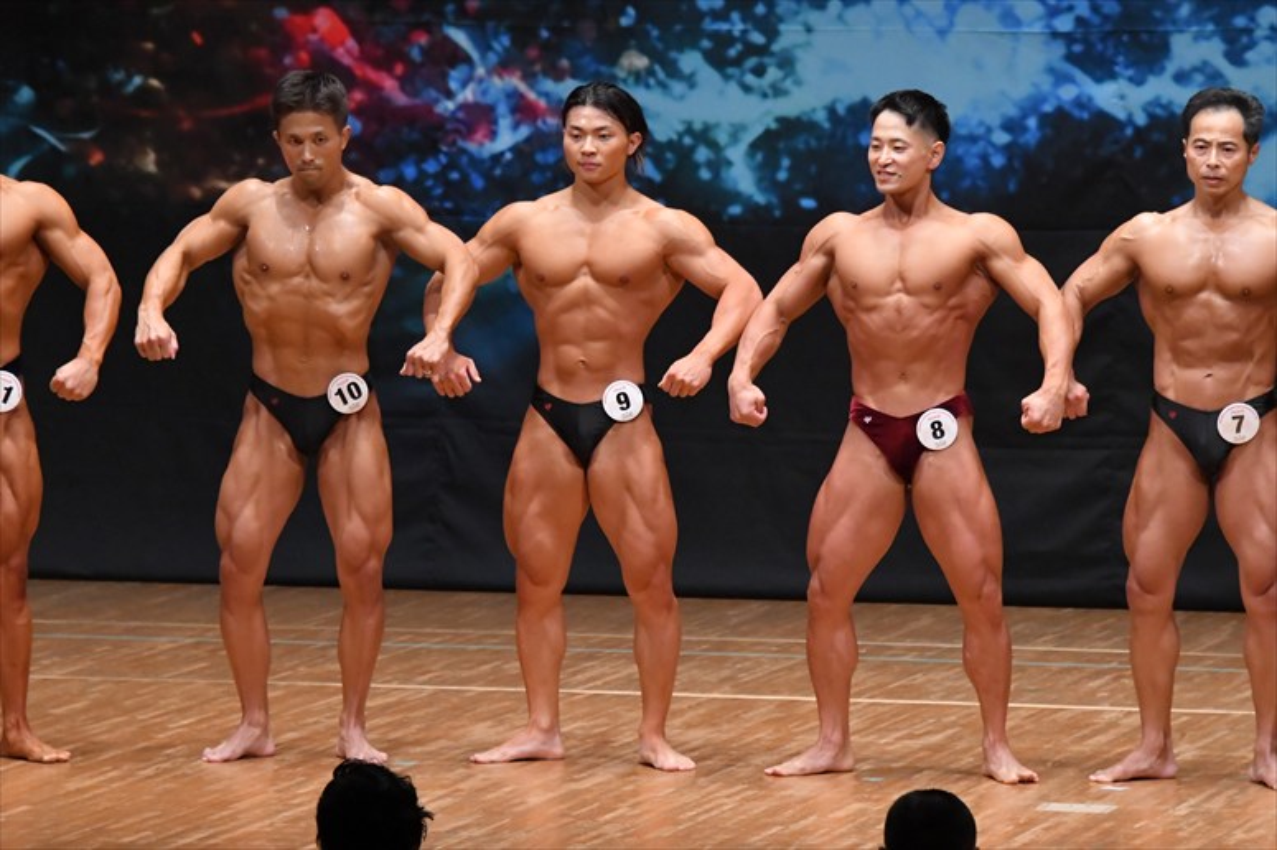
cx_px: 638
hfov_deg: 7.6
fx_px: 9573
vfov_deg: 5.1
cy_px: 425
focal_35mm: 270
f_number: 5.6
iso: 6400
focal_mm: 180
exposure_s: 1/400
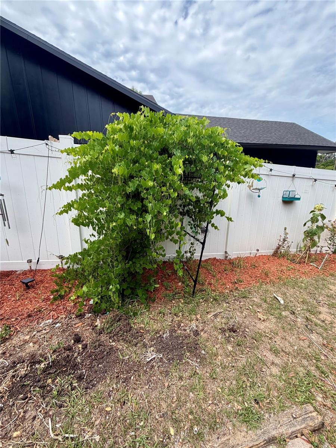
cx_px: 168
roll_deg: -1.4
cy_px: 224
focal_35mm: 14
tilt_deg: -13.2
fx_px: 181
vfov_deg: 102.1
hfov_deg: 85.7
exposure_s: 1/770
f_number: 2.2
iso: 40
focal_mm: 2.22
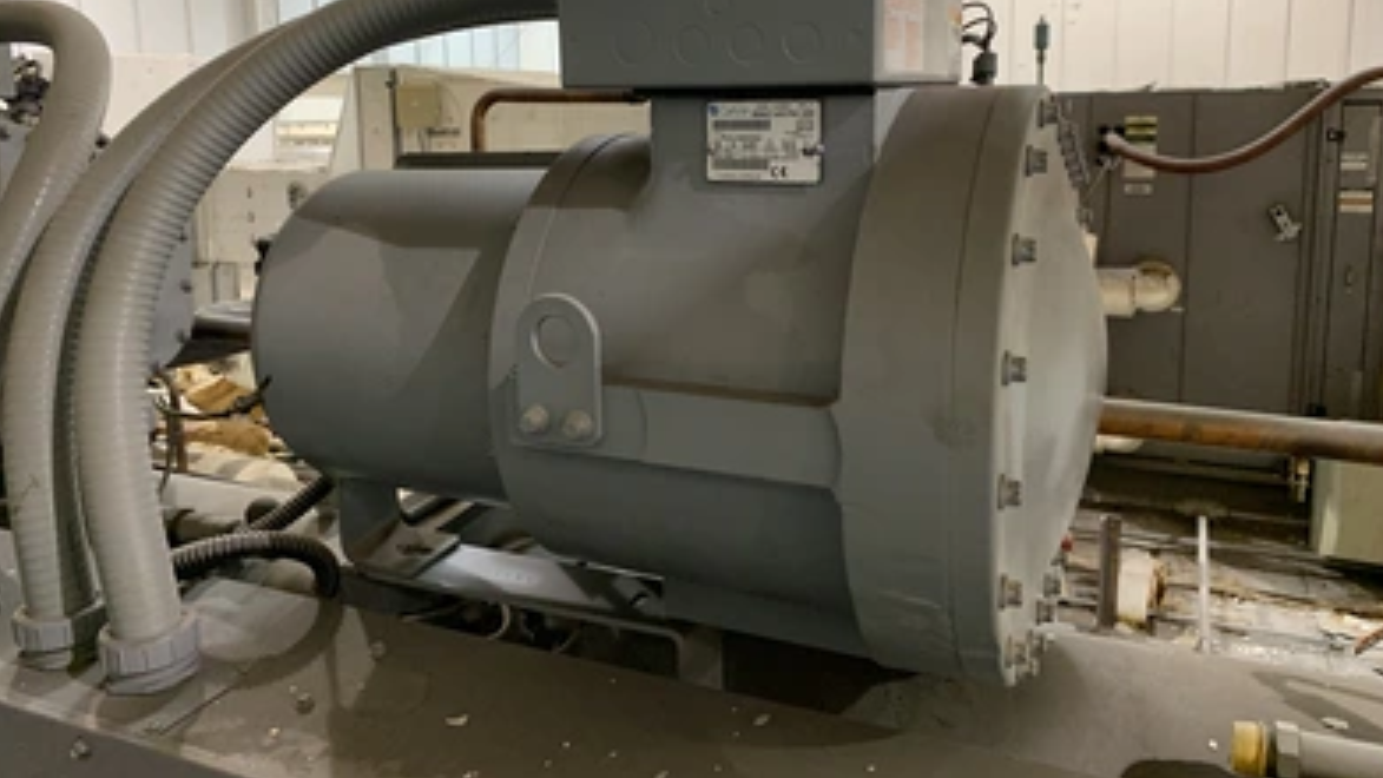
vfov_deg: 39.8
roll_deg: -0.6
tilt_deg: -8.8
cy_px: 269
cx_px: 693
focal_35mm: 29
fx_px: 1064
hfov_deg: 66.1
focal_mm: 4.25
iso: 200
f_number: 1.8
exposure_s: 1/60
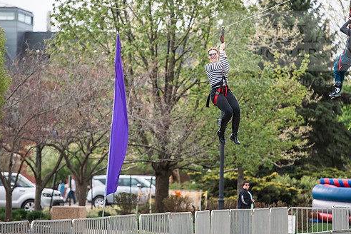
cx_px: 191
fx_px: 2125
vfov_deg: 6.3
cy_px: 97
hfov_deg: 9.4
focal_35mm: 218
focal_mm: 185
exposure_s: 1/640
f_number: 3.5
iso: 400
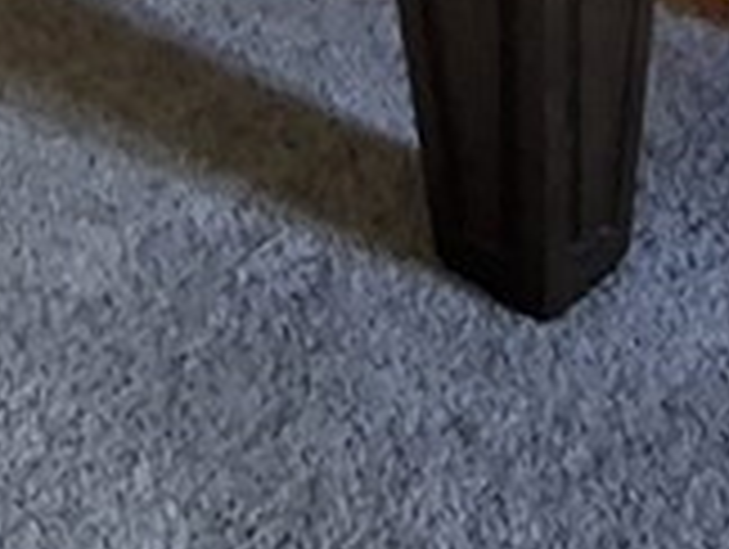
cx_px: 144
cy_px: -1004
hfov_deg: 19.2
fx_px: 2130
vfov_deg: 10.9
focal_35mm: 101
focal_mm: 1.64
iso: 250
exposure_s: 1/24
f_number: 2.2
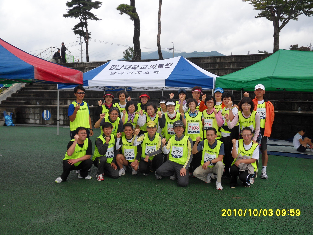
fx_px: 280
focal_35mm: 31
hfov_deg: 58.4
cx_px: 156
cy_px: 118
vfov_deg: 45.4
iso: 80
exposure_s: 1/125
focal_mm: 5.6
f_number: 8.2
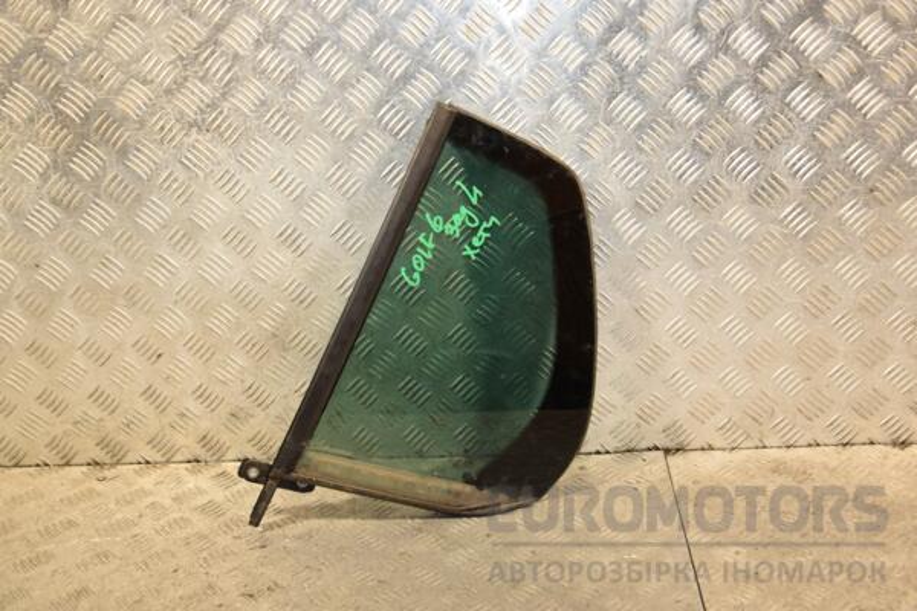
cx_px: 458
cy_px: 306
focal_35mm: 42
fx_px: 1070
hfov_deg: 46.4
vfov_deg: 31.9
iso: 800
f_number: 5
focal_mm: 28
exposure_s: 1/160
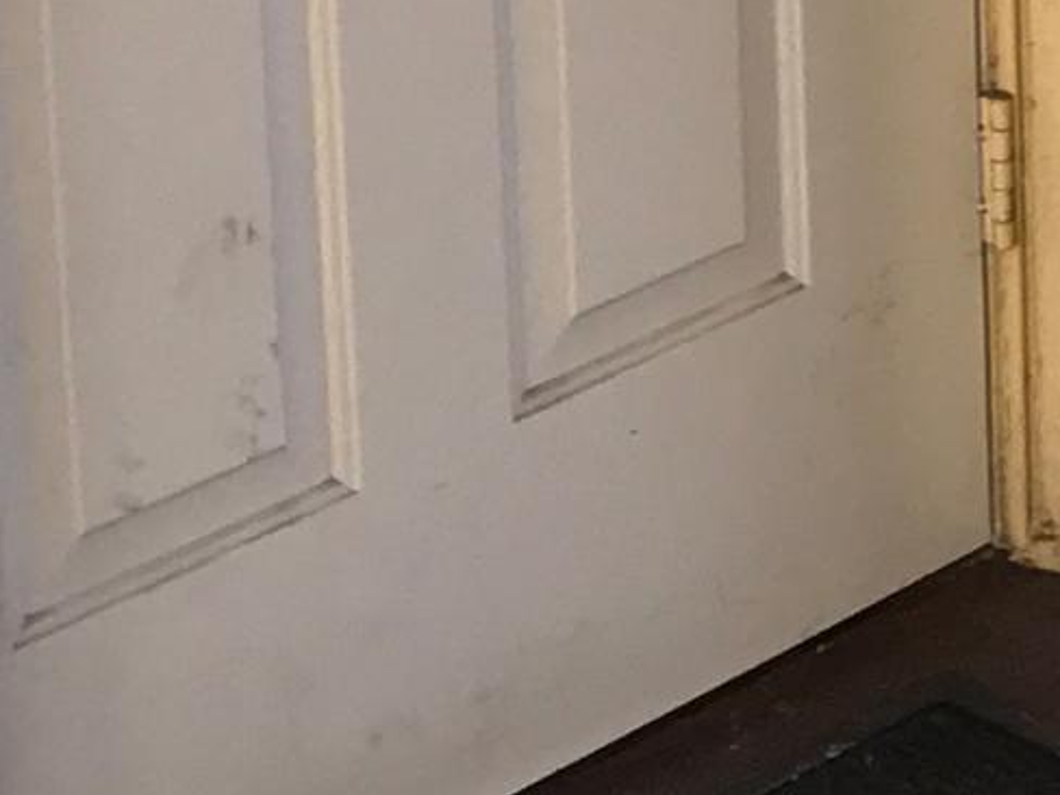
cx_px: 1712
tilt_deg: -10.5
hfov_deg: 11.0
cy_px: -1036
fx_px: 5267
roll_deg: +0.6
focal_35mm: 172
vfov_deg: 8.0
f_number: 1.8
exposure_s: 1/60
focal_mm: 3.99
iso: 25
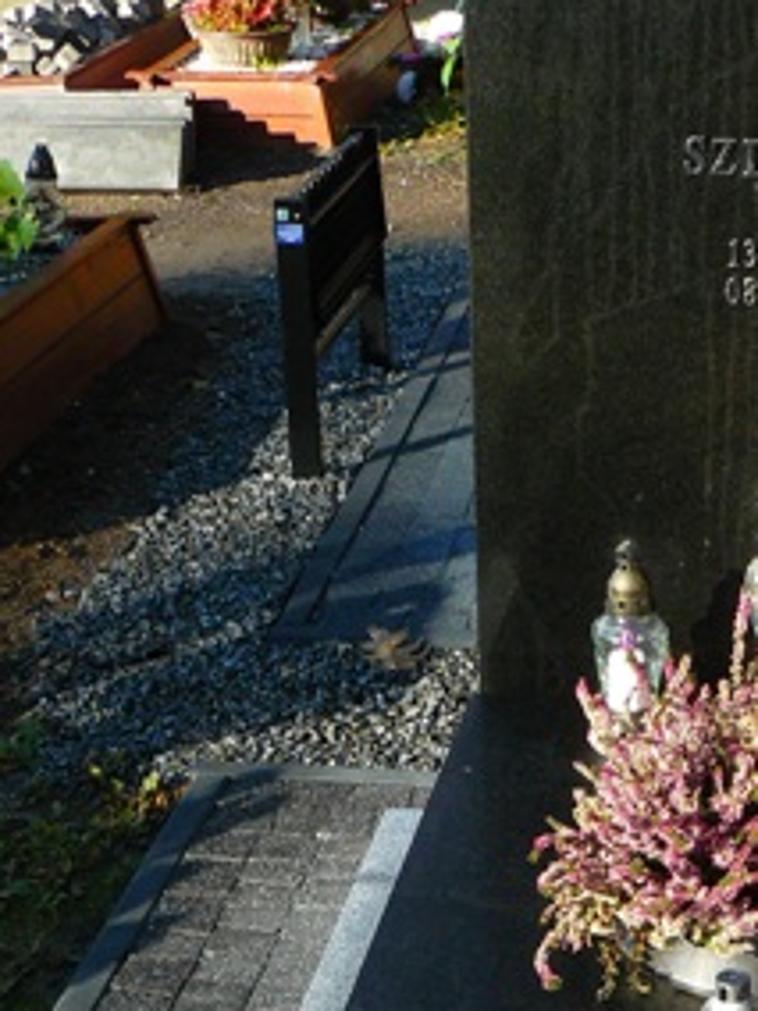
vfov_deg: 23.2
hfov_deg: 18.0
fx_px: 2365
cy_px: 993
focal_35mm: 81
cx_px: 658
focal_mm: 6
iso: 100
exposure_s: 1/160
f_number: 4
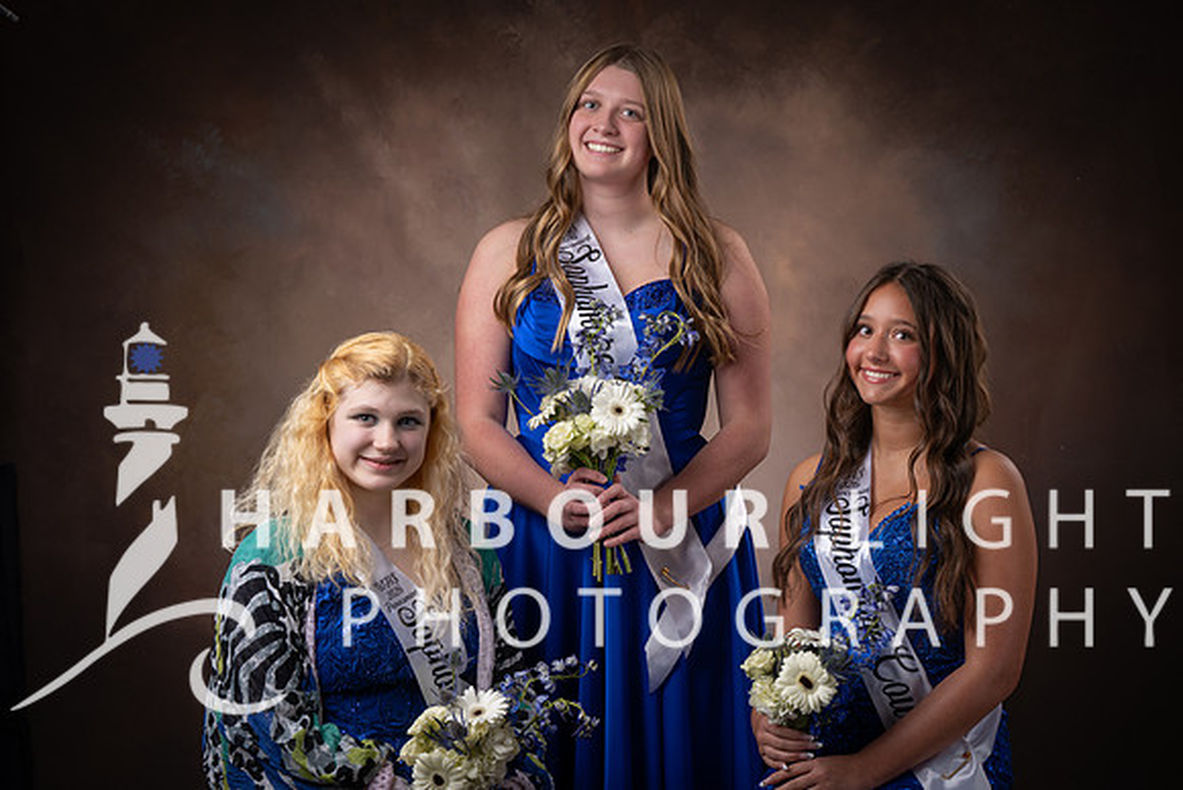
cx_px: 592
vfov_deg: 19.5
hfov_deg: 28.8
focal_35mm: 70
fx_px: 2301
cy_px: 395
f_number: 8
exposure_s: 1/125
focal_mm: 70
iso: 100
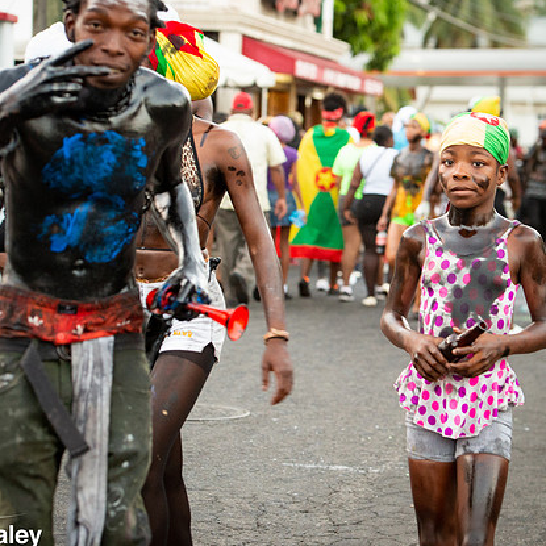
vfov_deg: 14.7
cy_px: 278
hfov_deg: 14.6
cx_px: 370
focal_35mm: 119
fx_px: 2124
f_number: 5
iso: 4000
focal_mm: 86
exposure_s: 1/160
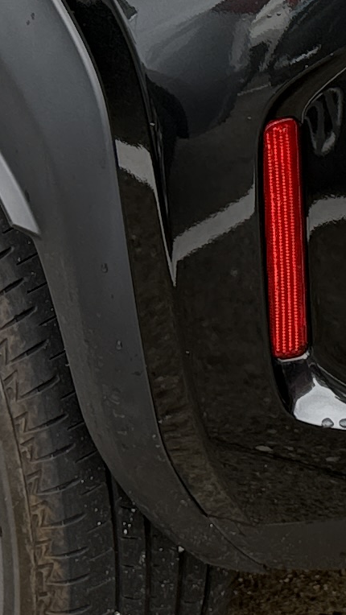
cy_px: -233
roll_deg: +1.2
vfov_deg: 14.7
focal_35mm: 138
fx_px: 2250
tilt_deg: -15.7
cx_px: 334
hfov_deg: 8.7
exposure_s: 1/722
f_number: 1.78
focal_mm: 6.76
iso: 80
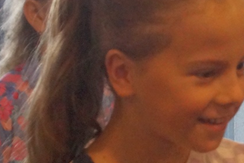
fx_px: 1301
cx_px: 259
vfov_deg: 7.2
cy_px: 100
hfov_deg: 10.6
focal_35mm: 192
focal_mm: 28
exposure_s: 1/125
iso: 3200
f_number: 4
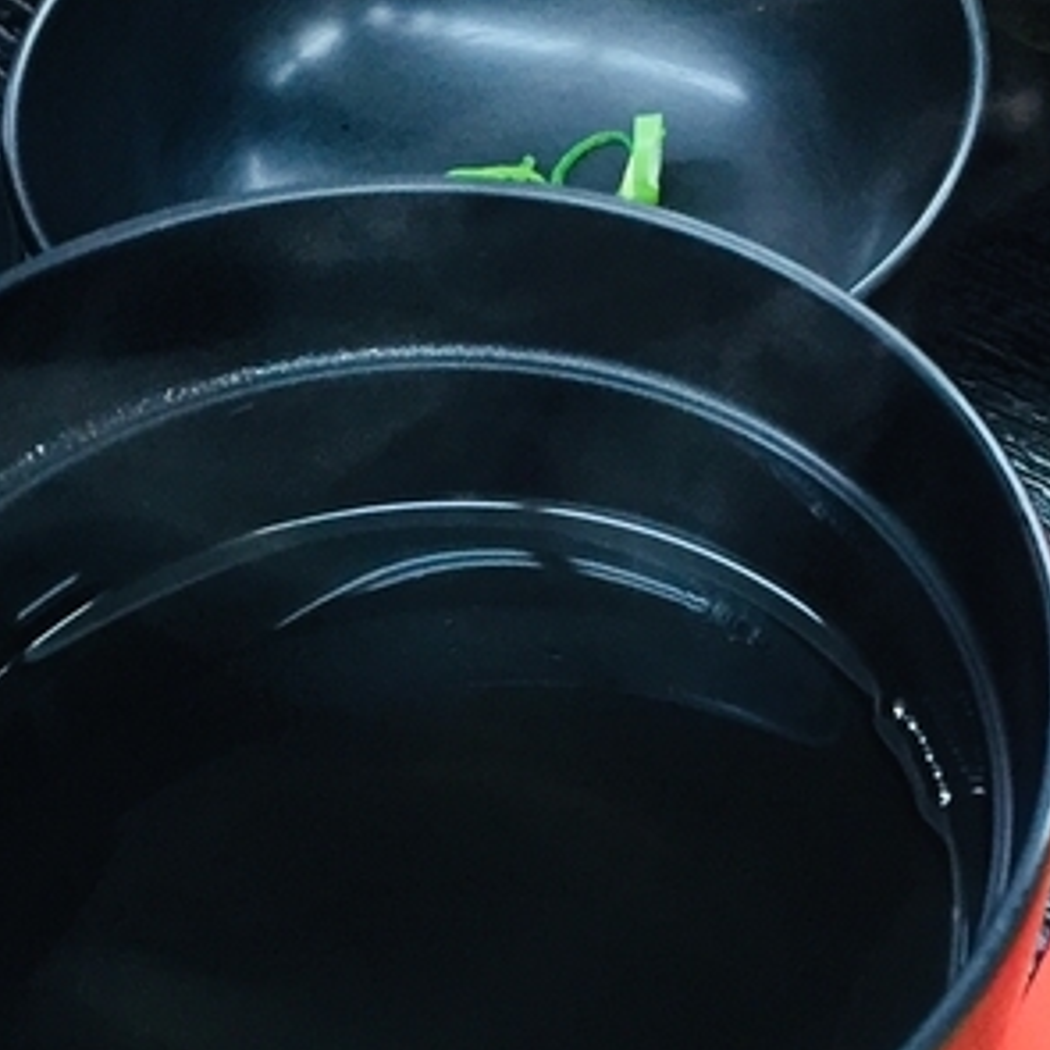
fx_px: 3054
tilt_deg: -51.9
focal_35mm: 89
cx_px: 957
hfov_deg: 19.1
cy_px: 694
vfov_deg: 19.4
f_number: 2.2
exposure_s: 1/30
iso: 50
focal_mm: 4.15
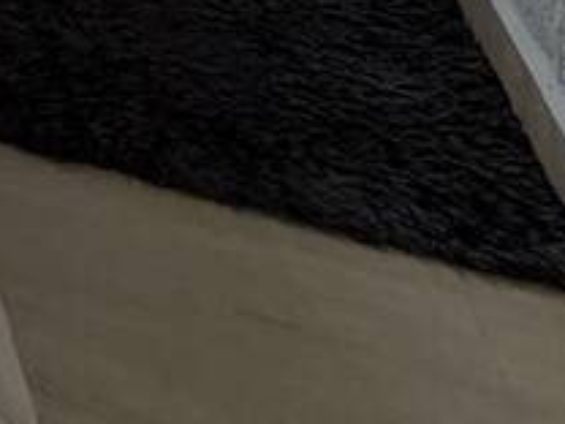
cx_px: -850
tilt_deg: -1.4
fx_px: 1583
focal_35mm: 97
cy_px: -935
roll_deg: +2.0
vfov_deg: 10.1
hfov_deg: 13.6
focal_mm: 2.22
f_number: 2.2
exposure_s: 1/120
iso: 160
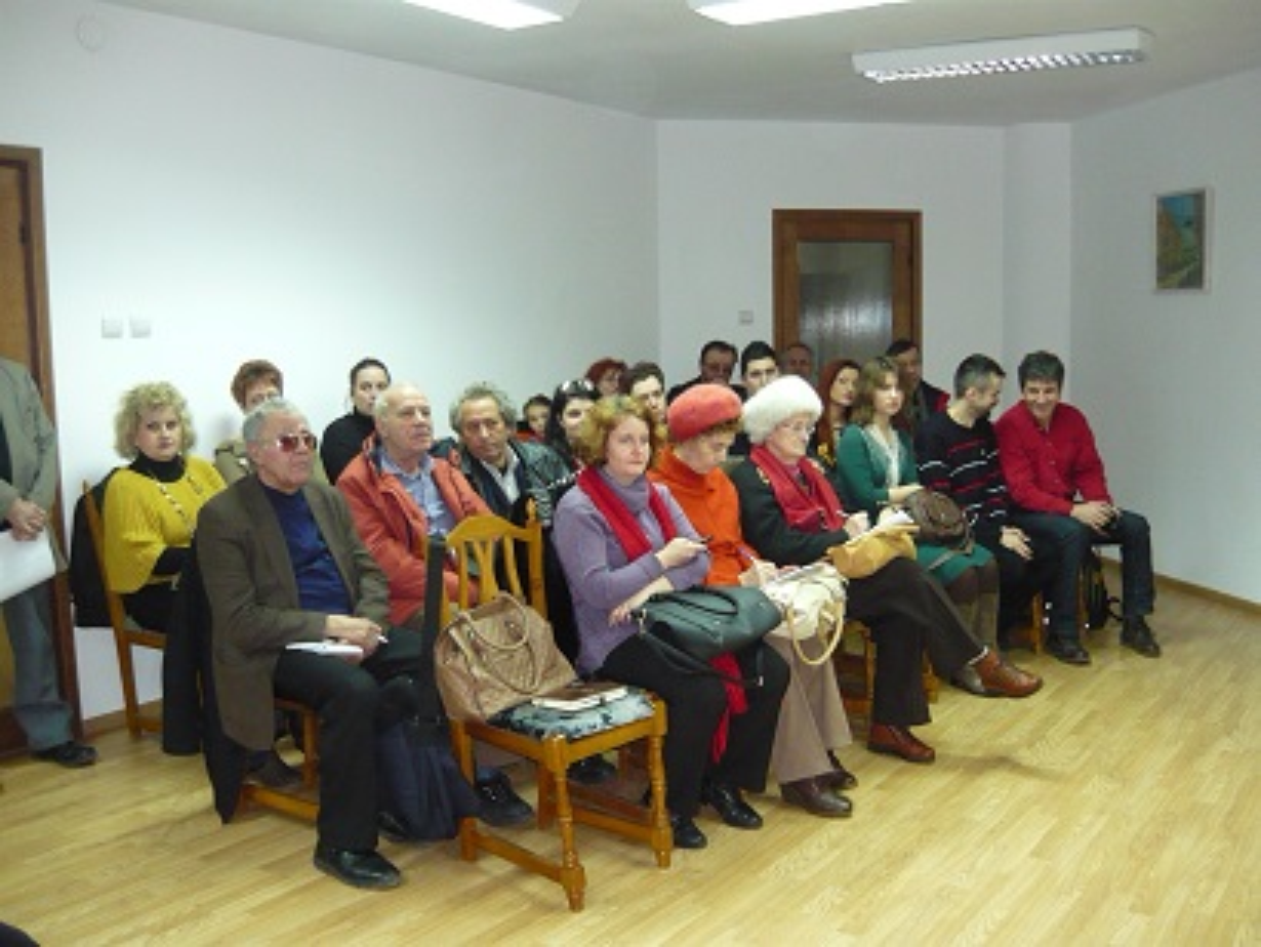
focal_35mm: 33
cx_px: 630
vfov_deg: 43.0
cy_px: 474
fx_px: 1203
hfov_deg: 55.3
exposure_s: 1/30
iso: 400
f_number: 2.8
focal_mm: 5.5
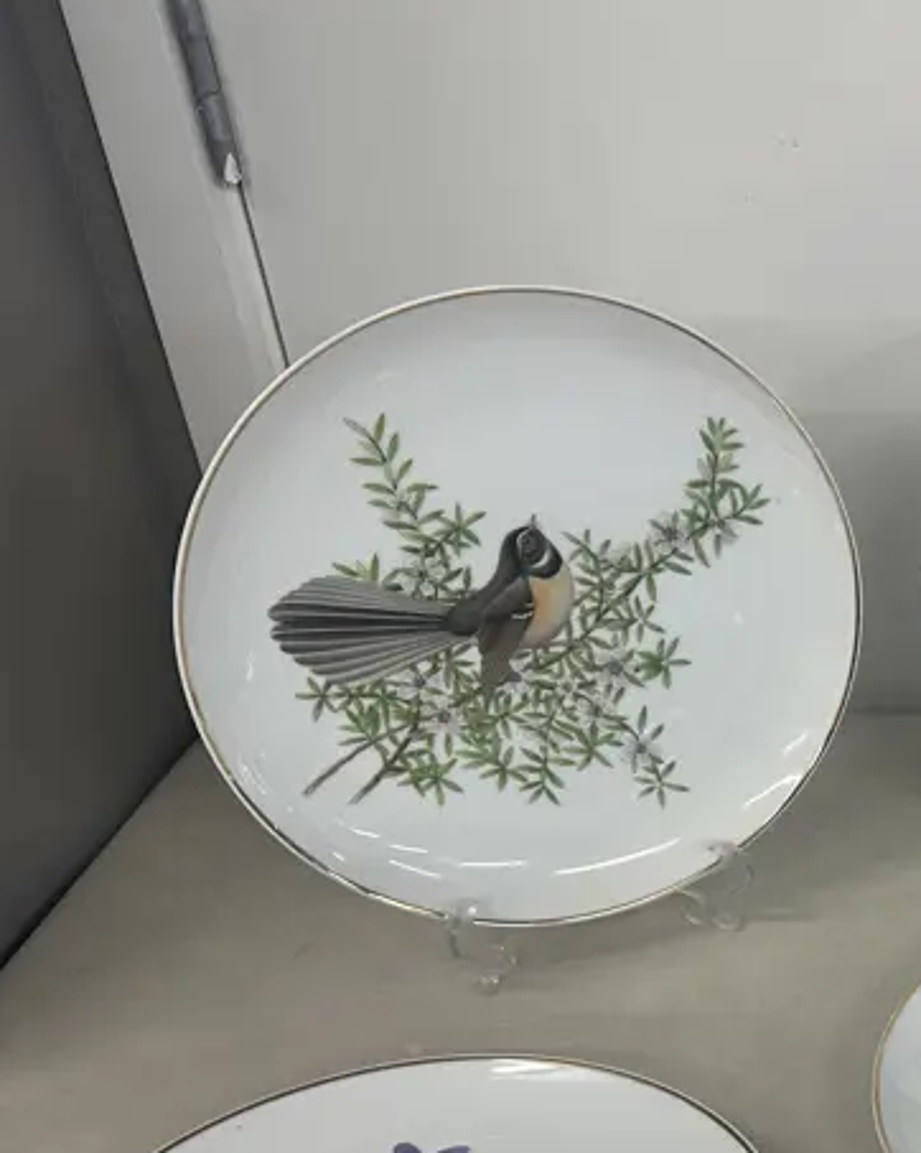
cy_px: 916
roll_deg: -0.9
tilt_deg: -35.0
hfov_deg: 25.1
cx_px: 1170
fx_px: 1807
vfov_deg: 34.3
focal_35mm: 53
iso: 125
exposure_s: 1/100
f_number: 1.78
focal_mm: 6.86
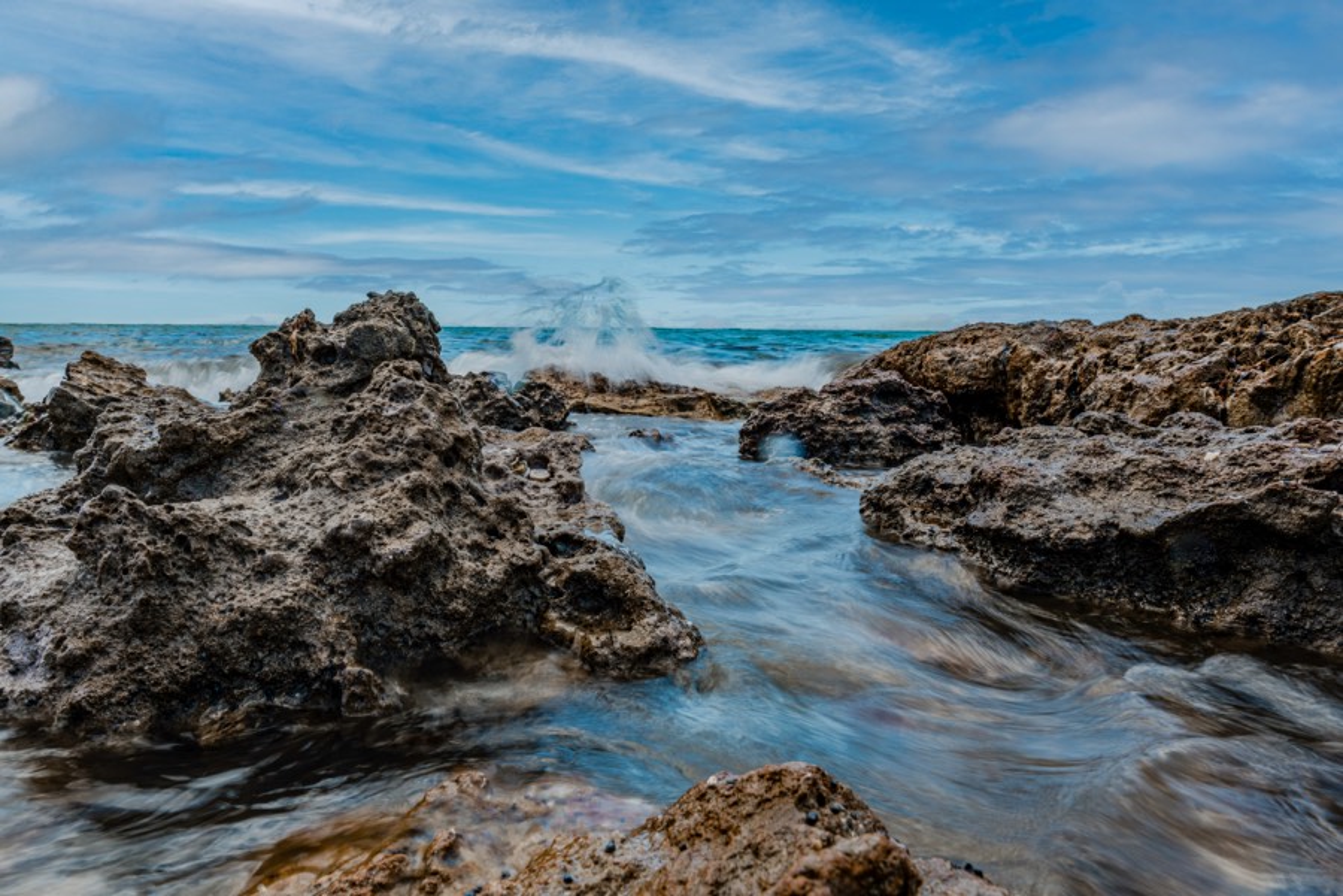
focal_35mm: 24
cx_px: 672
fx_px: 895
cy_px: 448
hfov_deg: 73.7
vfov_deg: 53.1
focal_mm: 24
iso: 31
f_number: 16
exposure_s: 1/10
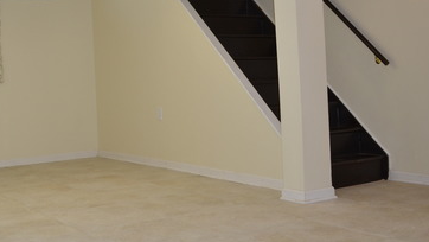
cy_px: 81
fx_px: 569
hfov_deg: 40.1
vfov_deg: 23.9
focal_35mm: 50
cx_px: 105
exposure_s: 1/60
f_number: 3.5
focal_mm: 18
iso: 400
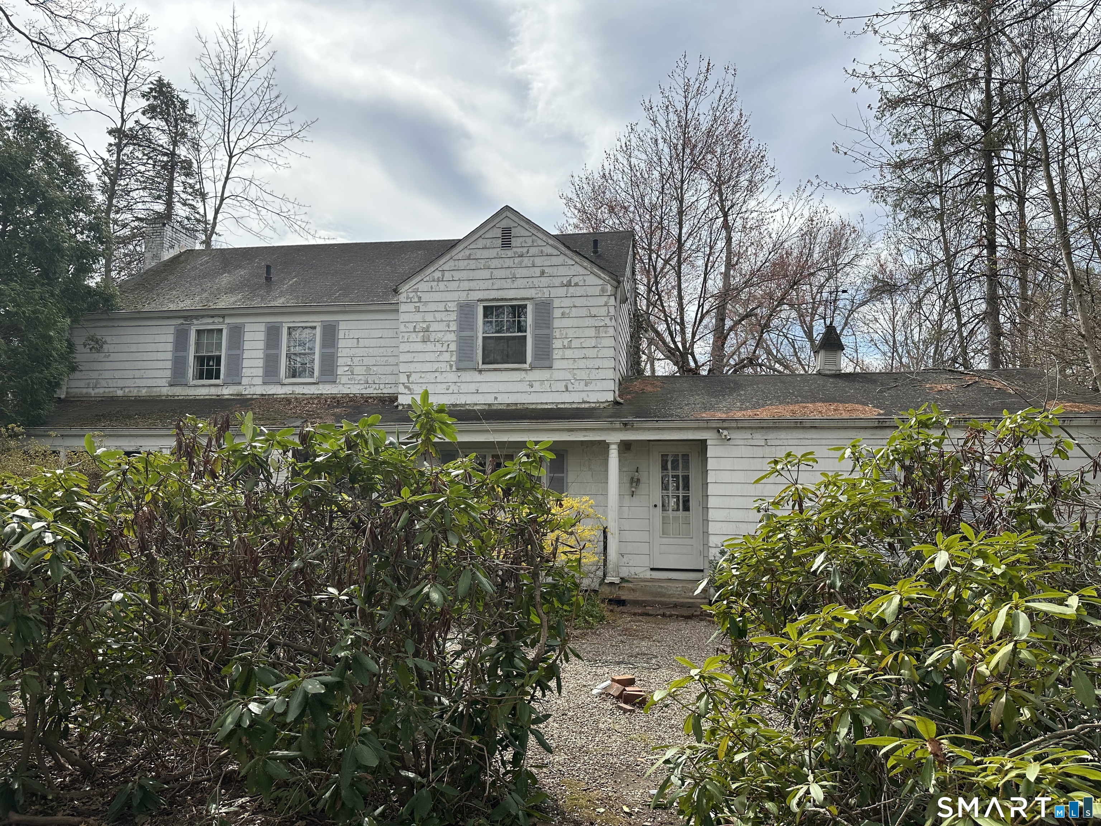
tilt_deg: +6.7
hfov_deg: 71.6
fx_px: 763
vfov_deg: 56.8
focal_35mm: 24
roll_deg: -0.6
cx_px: 550
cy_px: 413
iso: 80
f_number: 1.78
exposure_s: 1/3247
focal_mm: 6.86
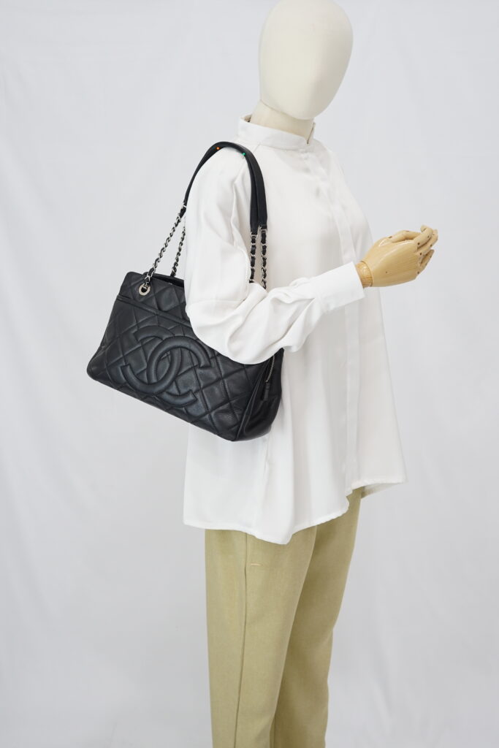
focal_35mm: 50
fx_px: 1039
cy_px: 374
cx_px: 250
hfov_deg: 27.0
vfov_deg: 39.6
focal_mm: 50
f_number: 6.3
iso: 640
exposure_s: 1/8
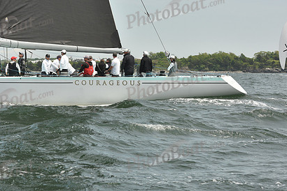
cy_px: 57
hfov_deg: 20.5
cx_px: 90
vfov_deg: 13.8
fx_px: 790
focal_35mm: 99
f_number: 10
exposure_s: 1/1250
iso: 400
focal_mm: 70
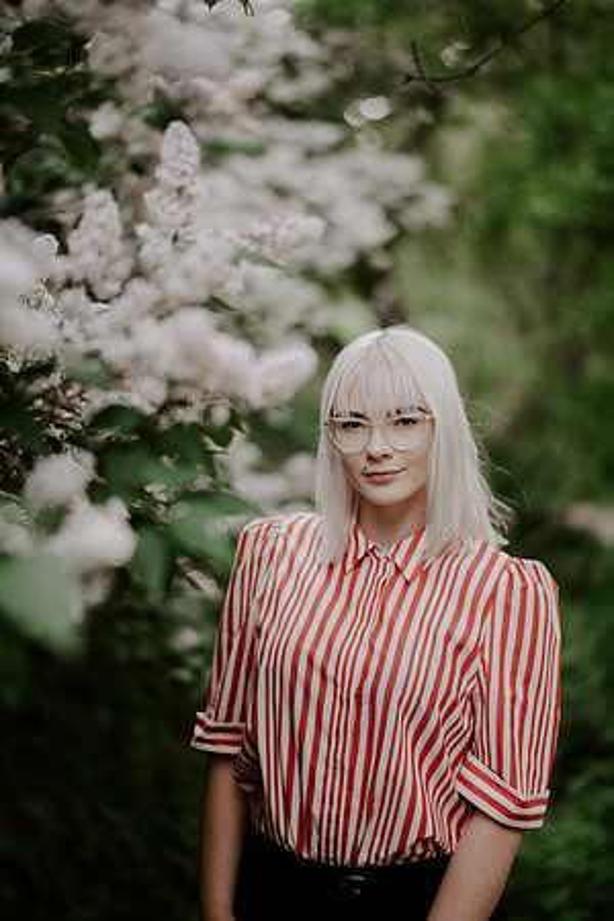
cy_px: 460
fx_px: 1484
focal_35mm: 58
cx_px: 307
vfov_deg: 34.5
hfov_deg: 23.4
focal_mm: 58
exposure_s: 1/250
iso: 800
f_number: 1.4
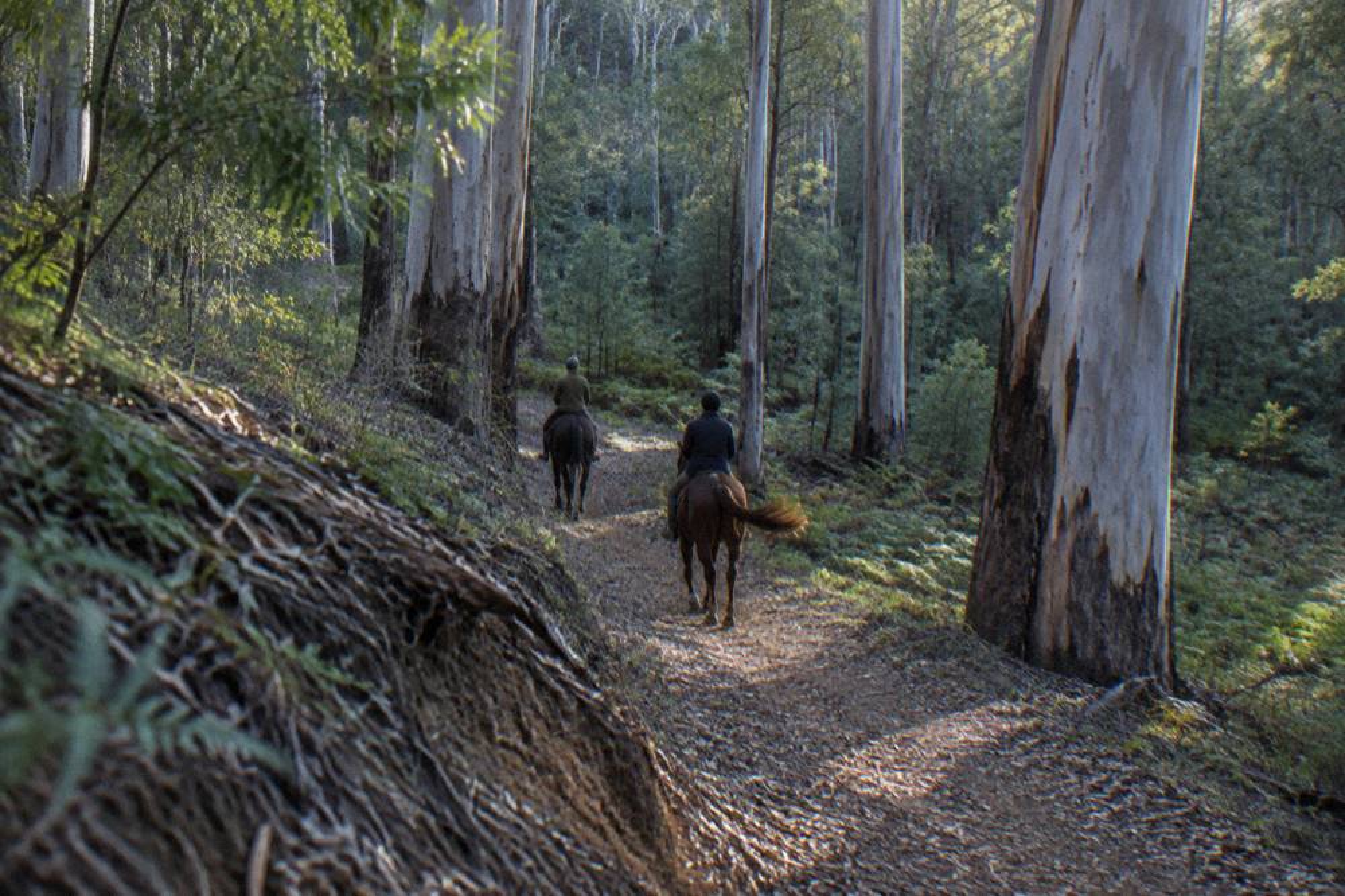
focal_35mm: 37
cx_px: 672
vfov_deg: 35.9
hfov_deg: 51.9
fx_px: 1382
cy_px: 448
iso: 640
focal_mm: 37
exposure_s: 1/1250
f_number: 4.5
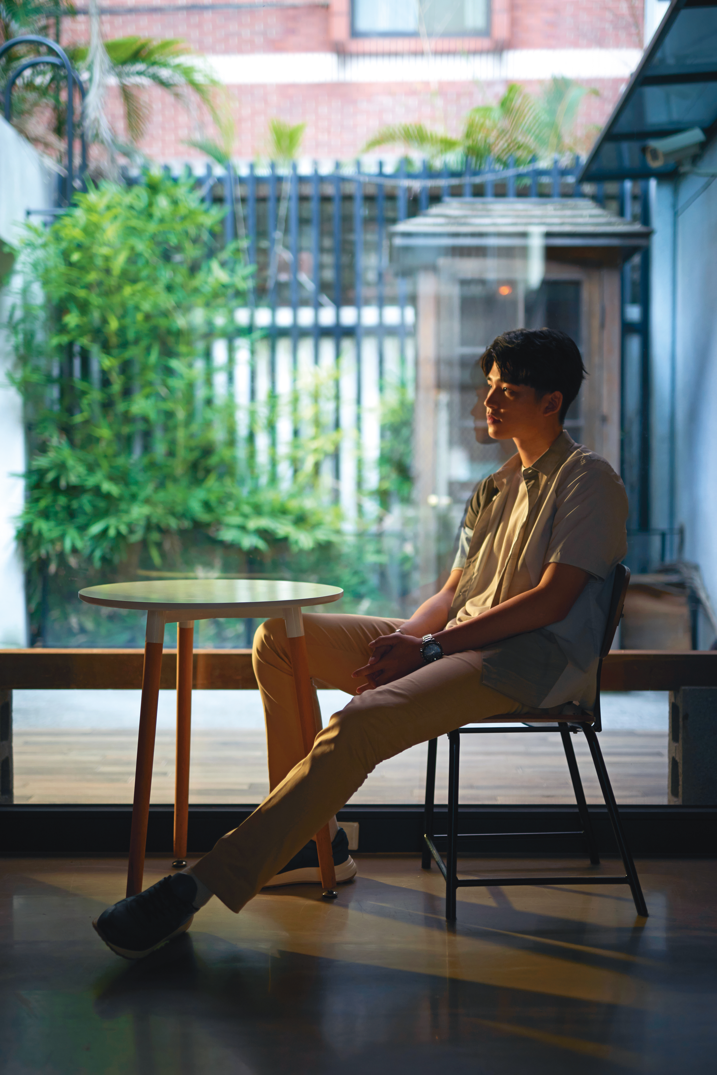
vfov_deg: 39.6
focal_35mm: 50
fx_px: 1493
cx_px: 358
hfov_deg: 27.0
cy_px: 538
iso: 400
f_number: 1.4
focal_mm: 50
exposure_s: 1/320
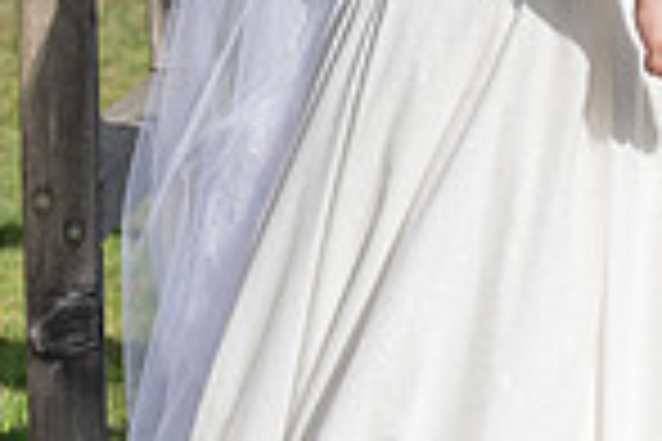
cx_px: 802
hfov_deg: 4.9
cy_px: -272
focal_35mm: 415
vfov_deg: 3.3
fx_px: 7631
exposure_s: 1/8000
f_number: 4.5
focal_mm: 105
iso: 400
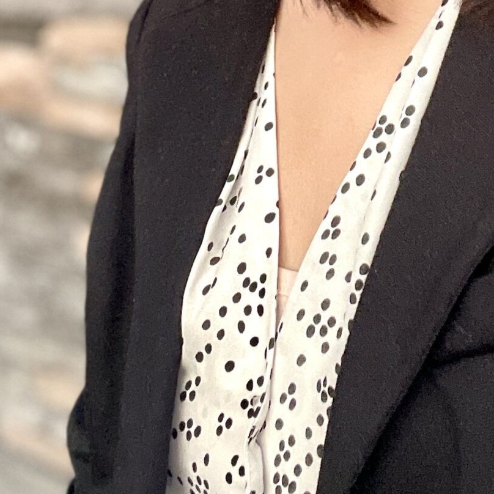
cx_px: 439
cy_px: -135
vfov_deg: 19.2
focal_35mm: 84
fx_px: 1356
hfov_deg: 20.3
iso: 320
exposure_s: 1/40
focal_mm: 2.71
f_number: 2.2
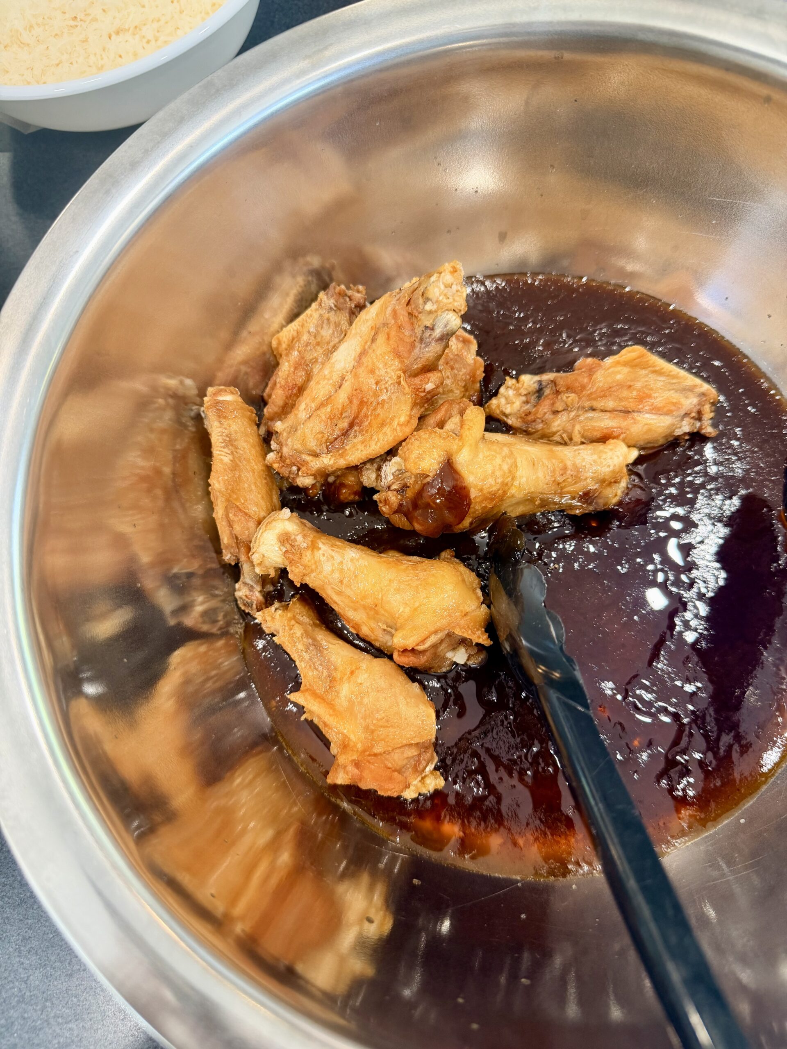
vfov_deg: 71.6
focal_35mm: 24
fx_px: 728
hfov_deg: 56.8
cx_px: 394
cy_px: 524
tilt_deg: -73.4
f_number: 1.78
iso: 160
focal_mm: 6.76
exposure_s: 1/60
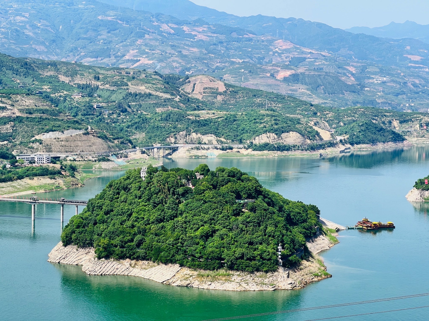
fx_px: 954
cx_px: 214
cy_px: 160
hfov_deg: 25.3
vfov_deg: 19.1
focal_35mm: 77
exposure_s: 1/404
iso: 32
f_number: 2.8
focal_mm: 9
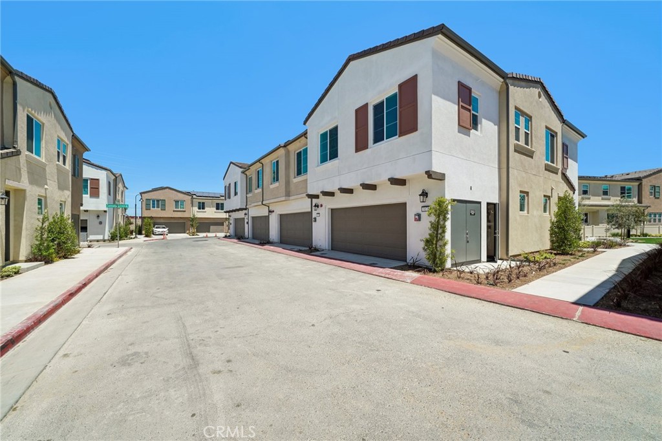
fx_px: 239
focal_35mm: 13
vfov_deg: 85.4
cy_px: 220
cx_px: 331
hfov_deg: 108.3
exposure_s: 1/200
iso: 100
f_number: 9
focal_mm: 13
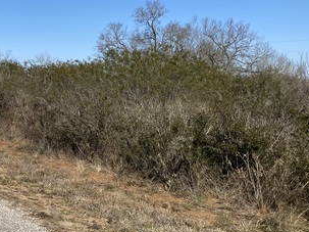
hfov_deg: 32.1
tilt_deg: +2.8
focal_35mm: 55
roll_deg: -1.8
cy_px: 74
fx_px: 491
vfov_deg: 26.4
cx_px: -4
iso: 32
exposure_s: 1/4115
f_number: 1.8
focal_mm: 4.25
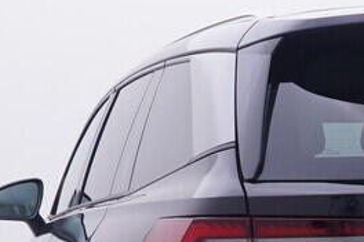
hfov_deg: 16.5
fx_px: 1241
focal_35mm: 123
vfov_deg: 10.8
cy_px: 337
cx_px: 306
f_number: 5
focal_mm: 15
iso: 200
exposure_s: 1/80
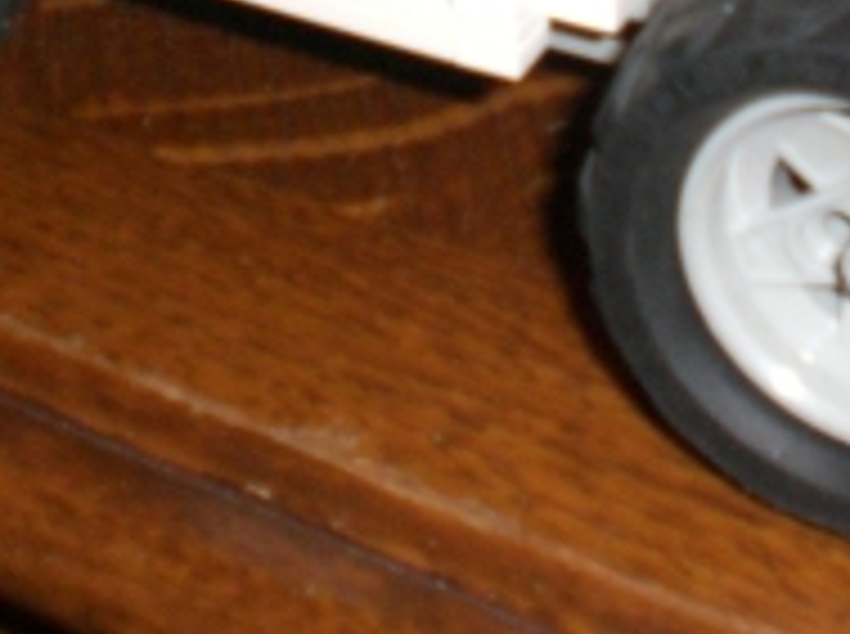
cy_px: -274
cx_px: 738
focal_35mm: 129
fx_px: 3162
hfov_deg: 15.2
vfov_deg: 11.1
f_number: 3.1
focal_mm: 6.3
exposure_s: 1/60
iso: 200
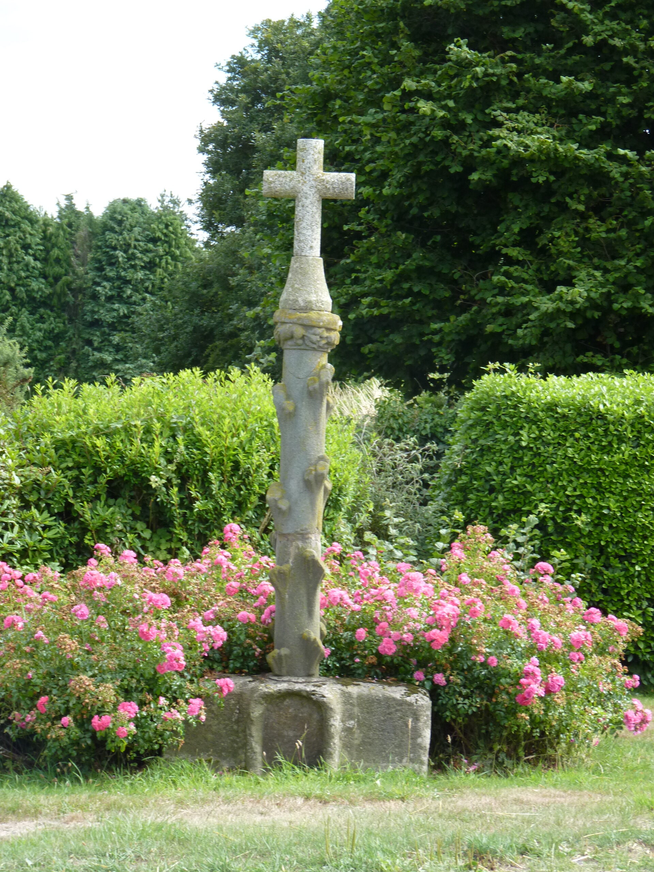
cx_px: 327
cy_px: 436
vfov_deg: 18.7
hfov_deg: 14.1
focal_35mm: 105
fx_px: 2645
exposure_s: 1/320
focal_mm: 18.7
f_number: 4
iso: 160
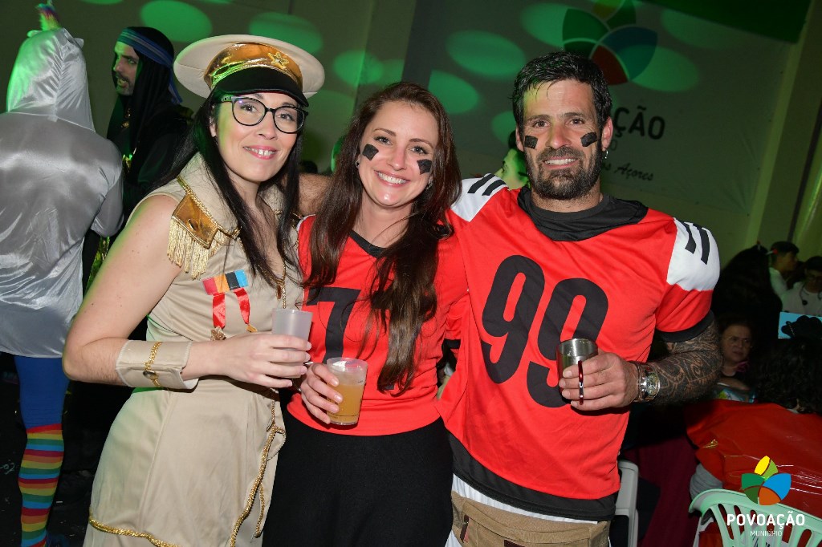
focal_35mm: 31
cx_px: 411
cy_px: 274
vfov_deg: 42.3
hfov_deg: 60.3
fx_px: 708
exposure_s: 1/60
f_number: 4
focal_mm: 21
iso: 1800
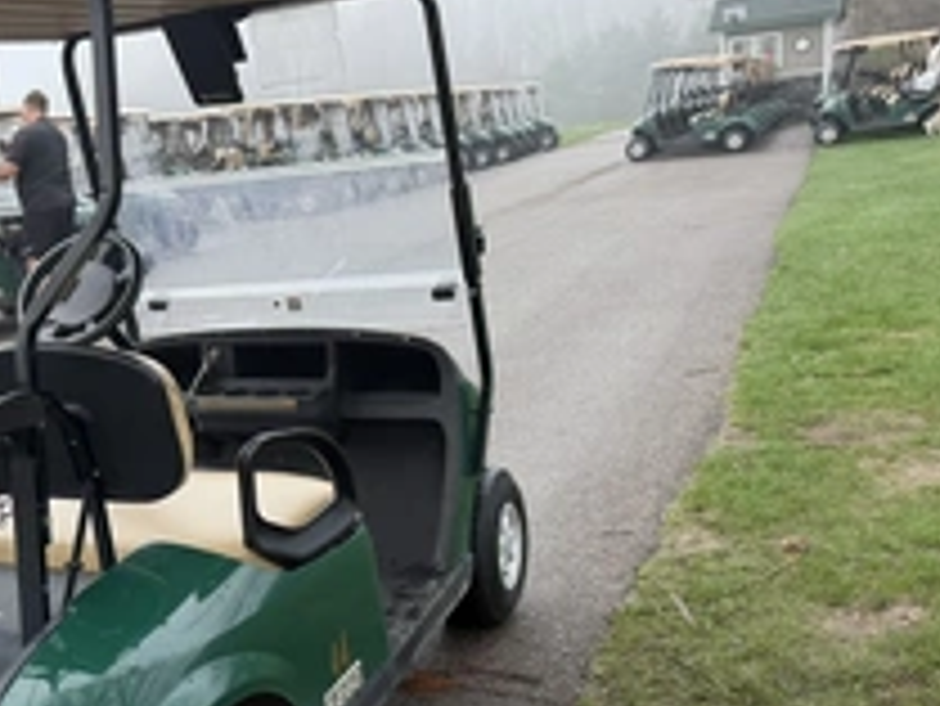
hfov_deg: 39.4
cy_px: 508
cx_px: 171
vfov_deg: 31.1
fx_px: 1250
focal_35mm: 46
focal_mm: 6.76
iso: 100
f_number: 1.78
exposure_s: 1/805
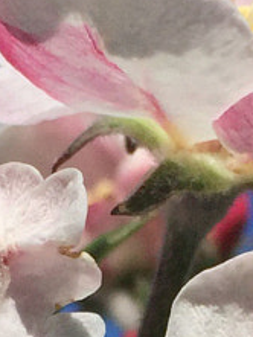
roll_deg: -1.1
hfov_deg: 7.1
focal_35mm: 210
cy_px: 491
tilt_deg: +14.8
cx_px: 143
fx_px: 2044
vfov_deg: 9.2
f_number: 2.2
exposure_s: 1/5650
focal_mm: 4.15
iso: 32
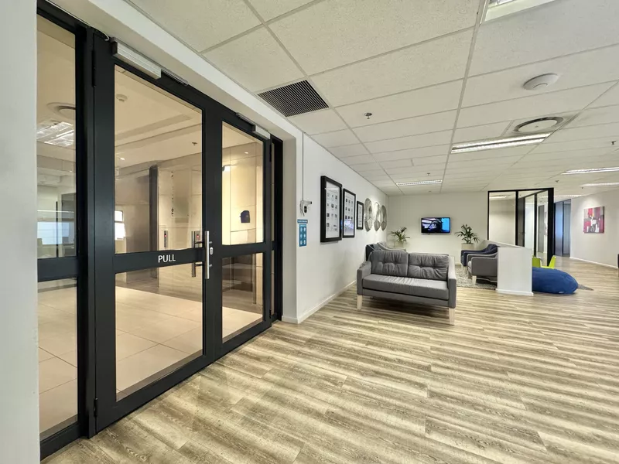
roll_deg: +0.2
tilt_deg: -0.7
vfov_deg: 85.7
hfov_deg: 102.1
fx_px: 250
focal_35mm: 14
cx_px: 310
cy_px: 232
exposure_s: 1/50
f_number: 2.2
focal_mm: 2.22
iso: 400
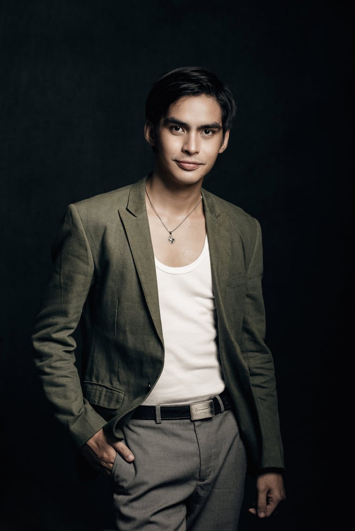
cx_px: 178
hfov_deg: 15.9
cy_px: 266
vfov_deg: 23.6
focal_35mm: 86
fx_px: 1270
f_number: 5.6
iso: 250
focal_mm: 86
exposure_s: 1/160
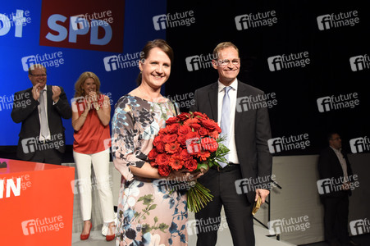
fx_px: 359
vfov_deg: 37.8
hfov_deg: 54.5
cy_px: 123
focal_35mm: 35
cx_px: 185
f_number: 5
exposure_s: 1/250
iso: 2000
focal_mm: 35
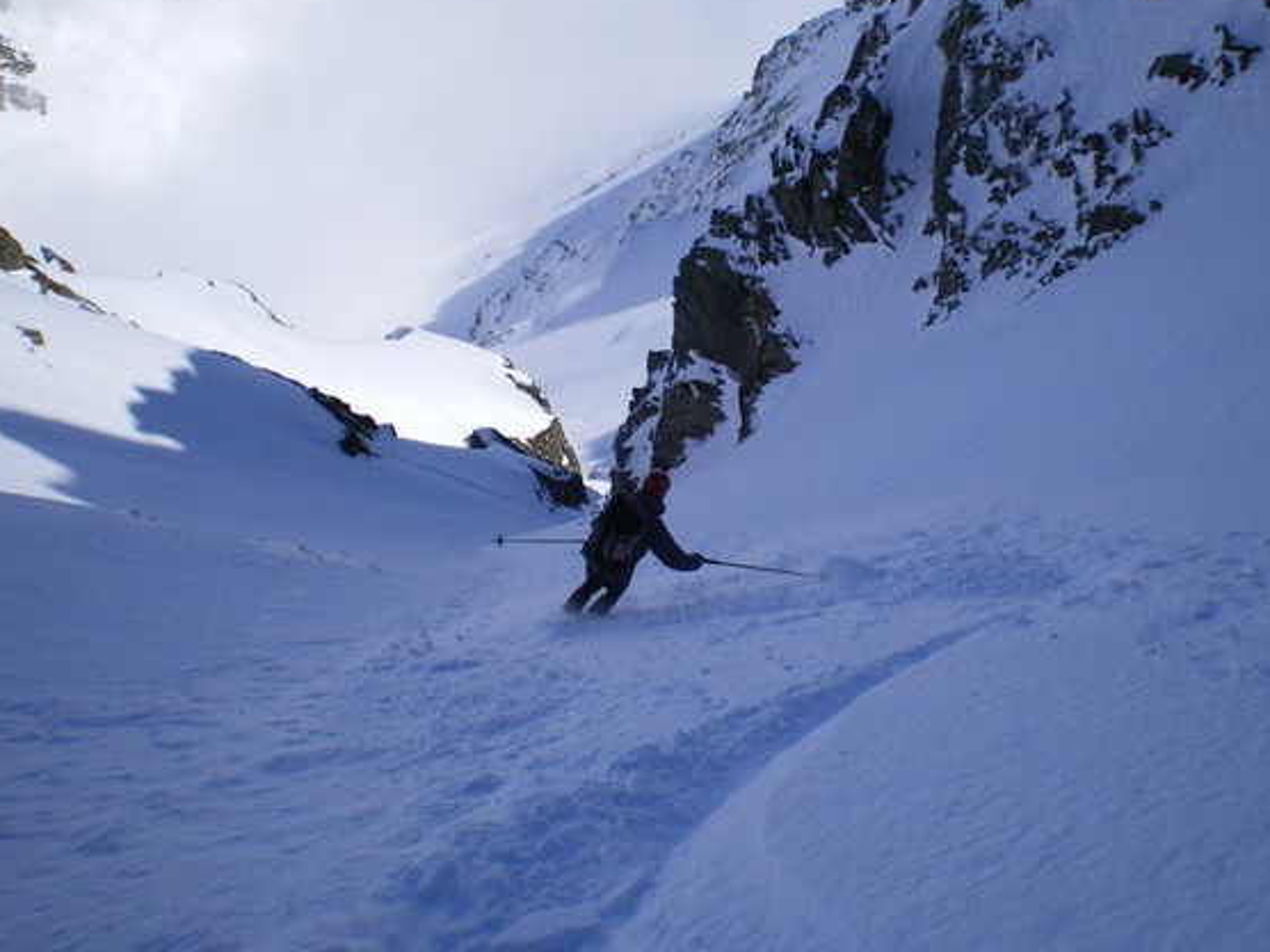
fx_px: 1504
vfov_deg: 35.1
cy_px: 498
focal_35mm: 41
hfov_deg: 45.8
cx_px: 665
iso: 64
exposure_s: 1/800
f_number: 4.6
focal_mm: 6.3
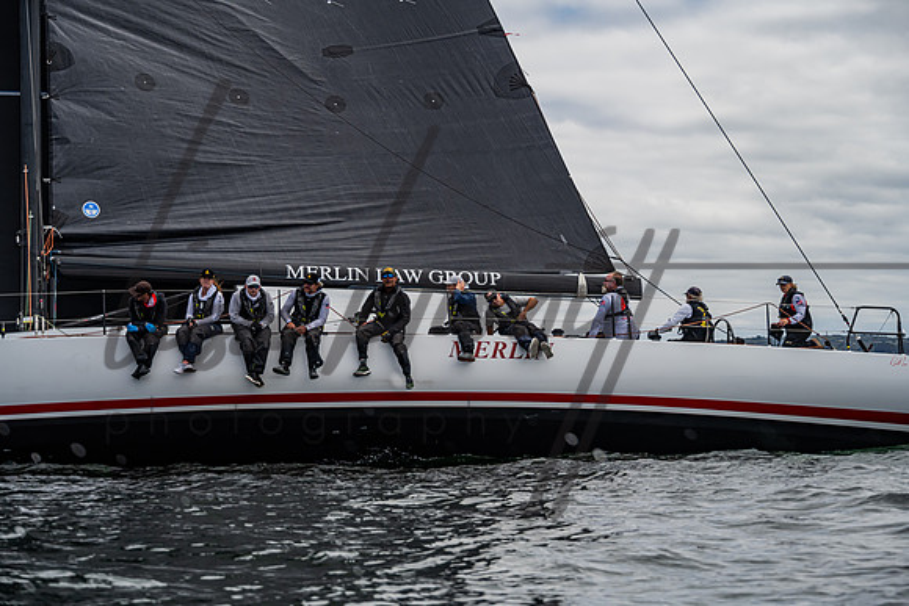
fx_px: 2723
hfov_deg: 19.0
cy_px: 303
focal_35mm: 108
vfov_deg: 12.7
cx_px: 448
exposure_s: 1/2000
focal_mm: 105
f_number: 7.1
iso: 500
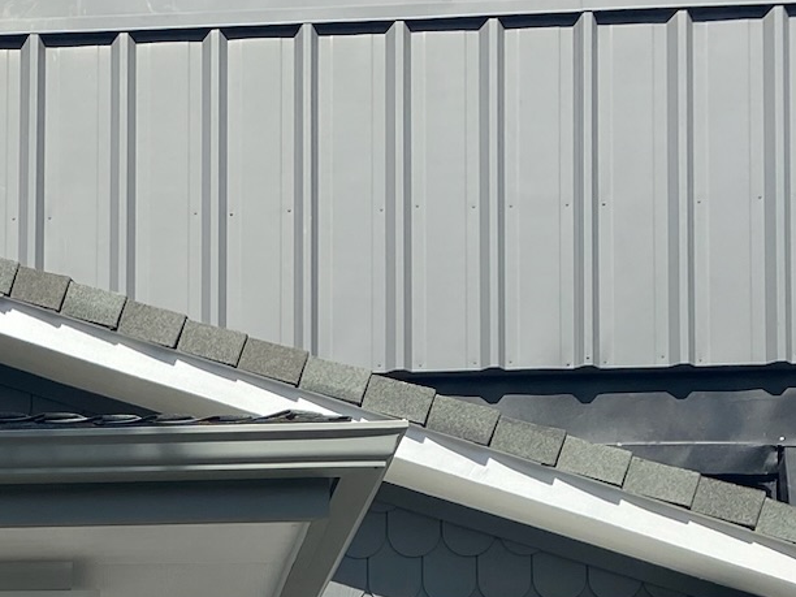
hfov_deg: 21.3
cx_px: -94
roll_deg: -0.5
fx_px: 2001
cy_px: 922
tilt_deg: +3.8
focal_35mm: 87
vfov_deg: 15.5
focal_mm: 4.25
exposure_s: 1/3300
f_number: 1.8
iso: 32
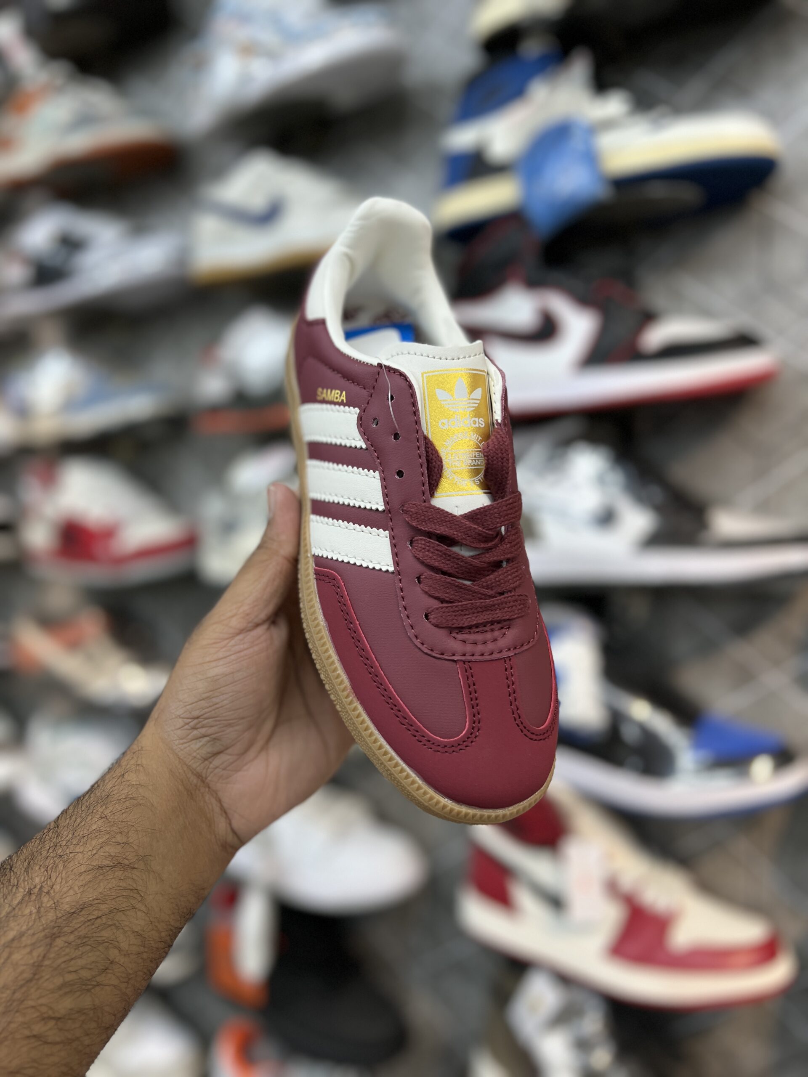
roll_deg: +0.3
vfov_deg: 67.3
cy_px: 538
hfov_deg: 53.1
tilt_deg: -3.0
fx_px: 809
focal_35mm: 26
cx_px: 404
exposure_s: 1/100
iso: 64
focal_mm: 5.7
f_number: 1.5
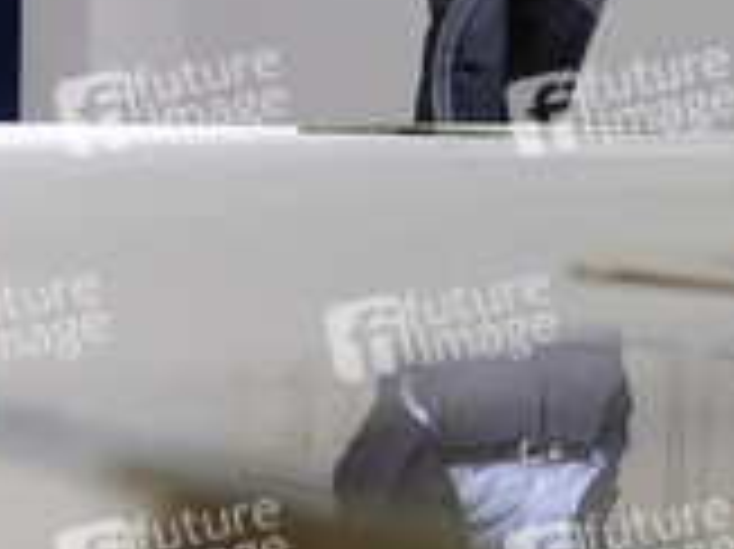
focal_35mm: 93
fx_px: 1971
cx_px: 952
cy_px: -9
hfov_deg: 19.5
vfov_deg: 15.6
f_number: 4.5
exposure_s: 1/125
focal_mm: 35
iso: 400
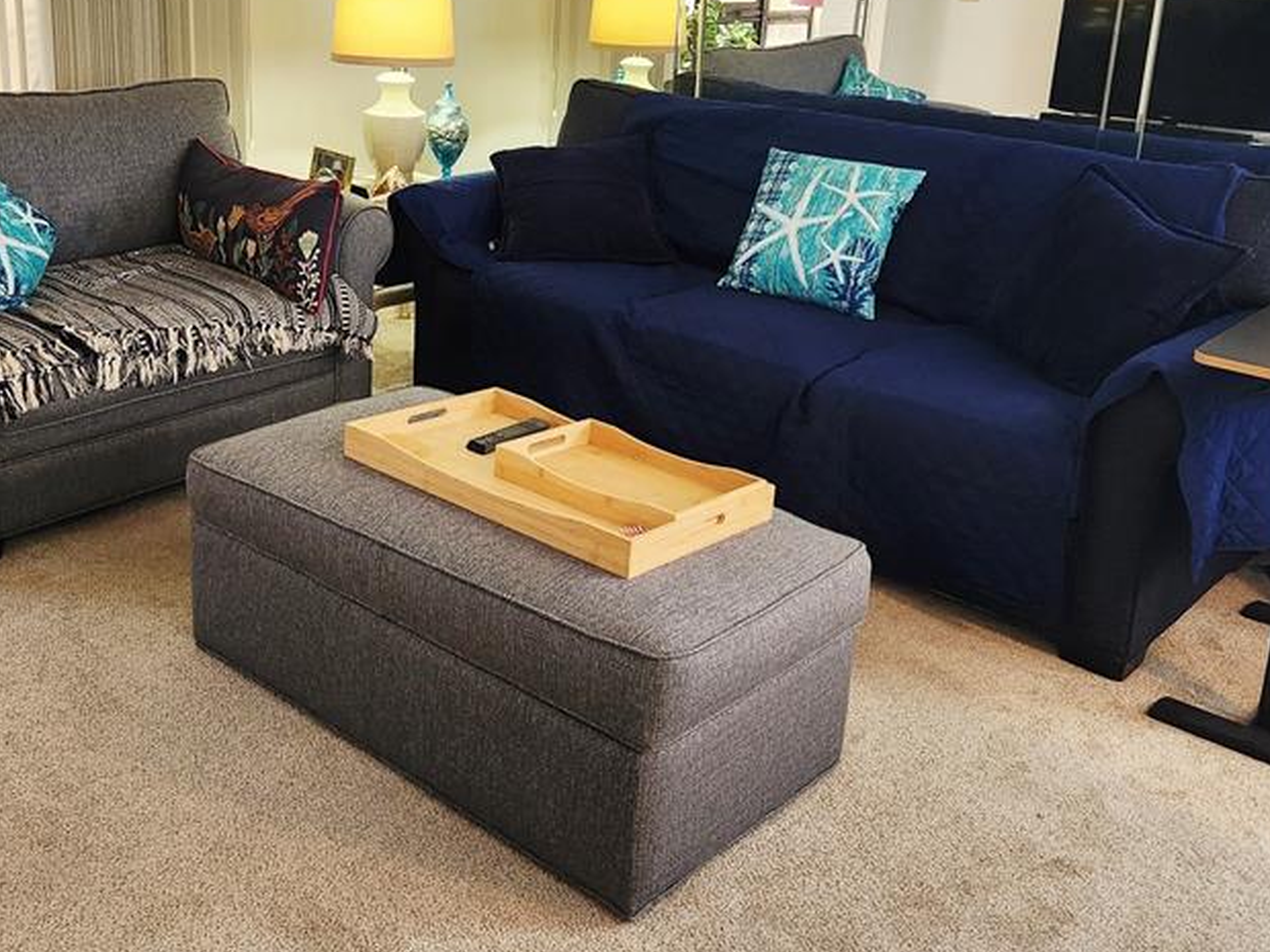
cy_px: 297
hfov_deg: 48.8
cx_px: 537
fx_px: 1394
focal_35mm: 38
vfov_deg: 37.2
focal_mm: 5.4
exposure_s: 1/120
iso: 320
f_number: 1.8
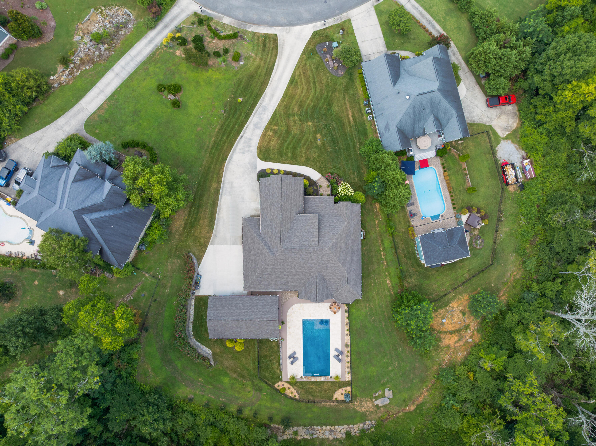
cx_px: 298
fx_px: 413
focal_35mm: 24
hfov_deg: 71.6
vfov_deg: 56.8
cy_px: 223
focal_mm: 12.29
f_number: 7.1
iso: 100
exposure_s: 1/50
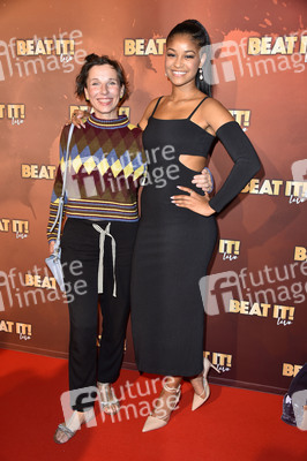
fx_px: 461
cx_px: 154
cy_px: 230
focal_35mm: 36
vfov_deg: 53.2
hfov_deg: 36.8
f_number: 5.6
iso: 500
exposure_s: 1/125
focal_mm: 36
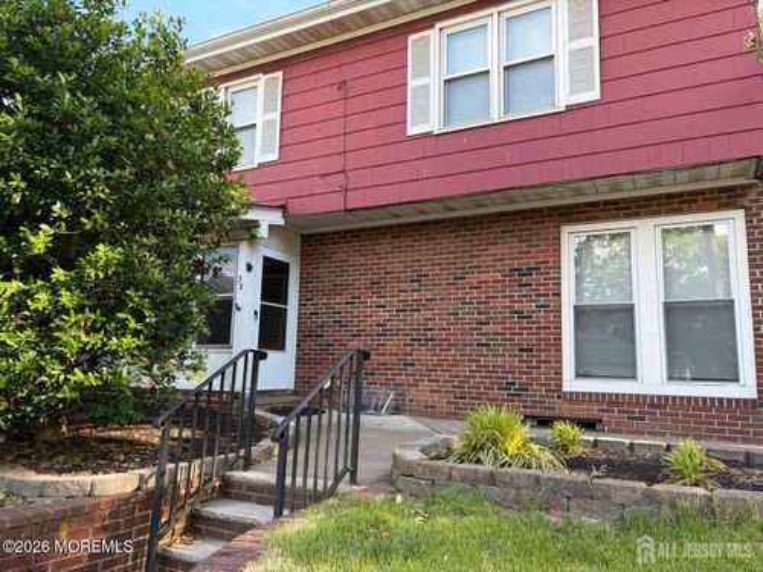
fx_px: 573
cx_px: 382
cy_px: 286
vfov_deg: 53.1
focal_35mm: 26
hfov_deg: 67.3
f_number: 1.6
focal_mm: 5.96
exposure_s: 1/172
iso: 40
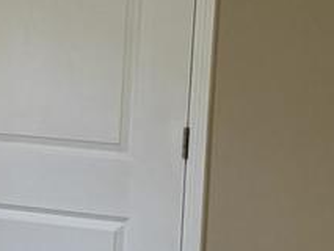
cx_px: -168
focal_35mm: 162
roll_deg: -1.6
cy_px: 136
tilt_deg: -5.8
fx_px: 1564
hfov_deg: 11.7
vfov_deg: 9.2
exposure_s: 1/186
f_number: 1.78
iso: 200
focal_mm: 6.76
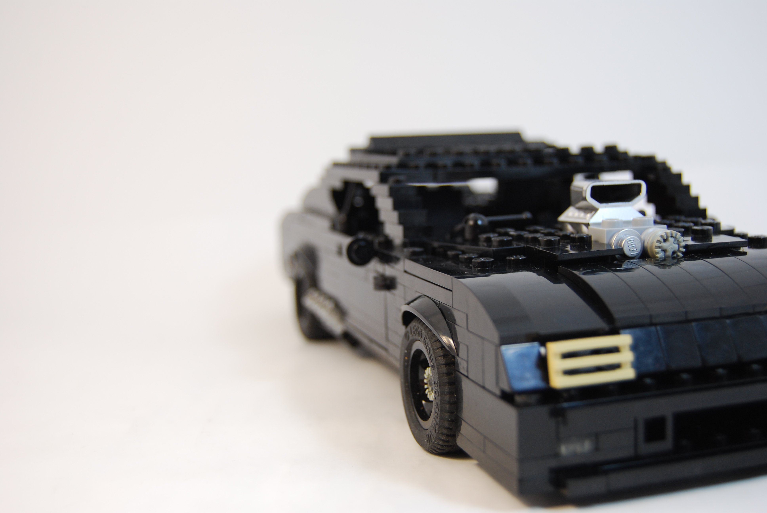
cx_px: 384
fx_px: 1024
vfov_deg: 28.2
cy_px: 256
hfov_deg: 41.1
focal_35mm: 48
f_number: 4.5
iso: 200
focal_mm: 32
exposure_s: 1/80
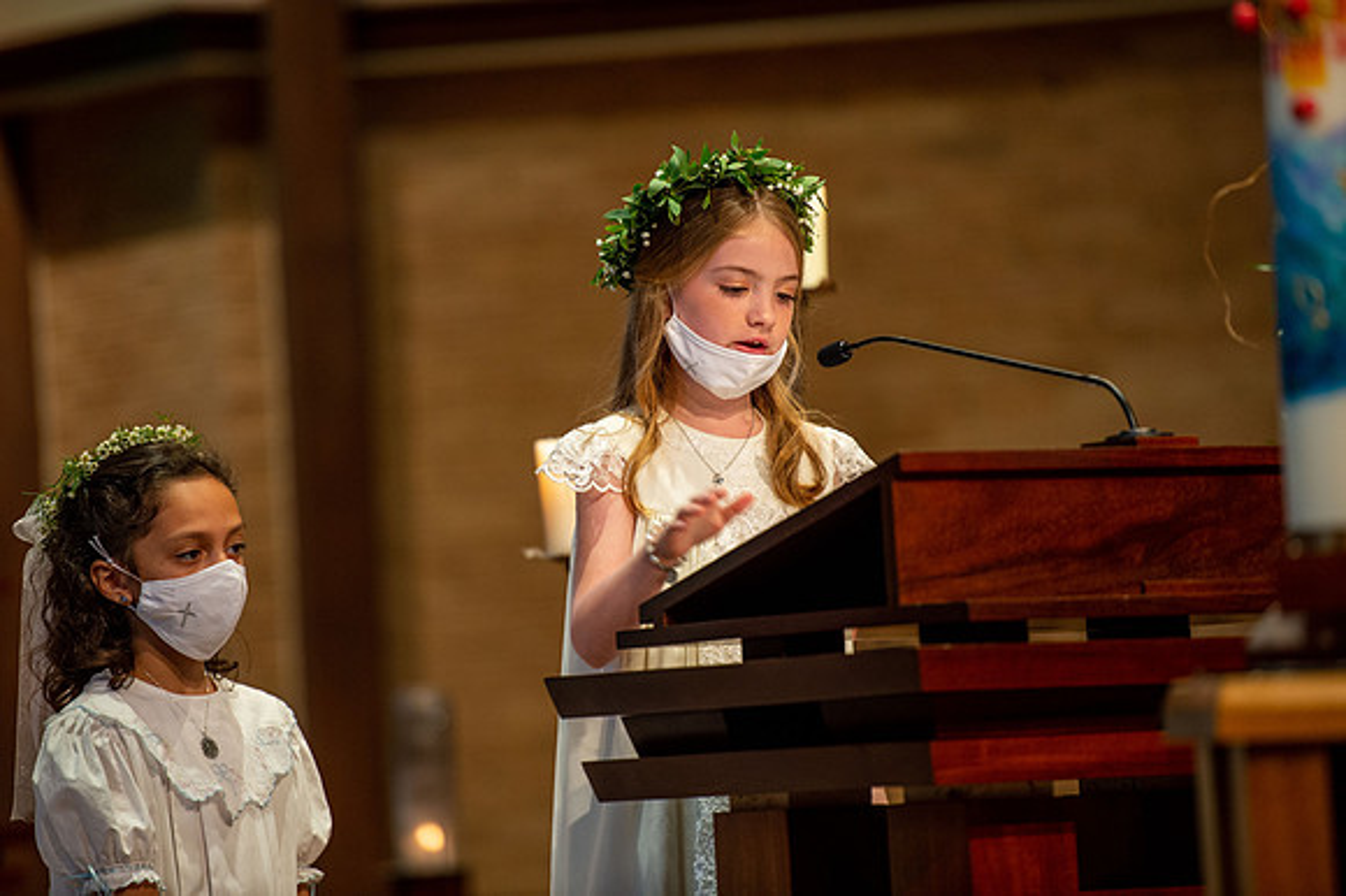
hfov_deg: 10.3
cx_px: 673
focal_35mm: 200
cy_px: 448
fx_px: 7473
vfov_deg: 6.9
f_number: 2.8
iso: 1600
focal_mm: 200
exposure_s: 1/125
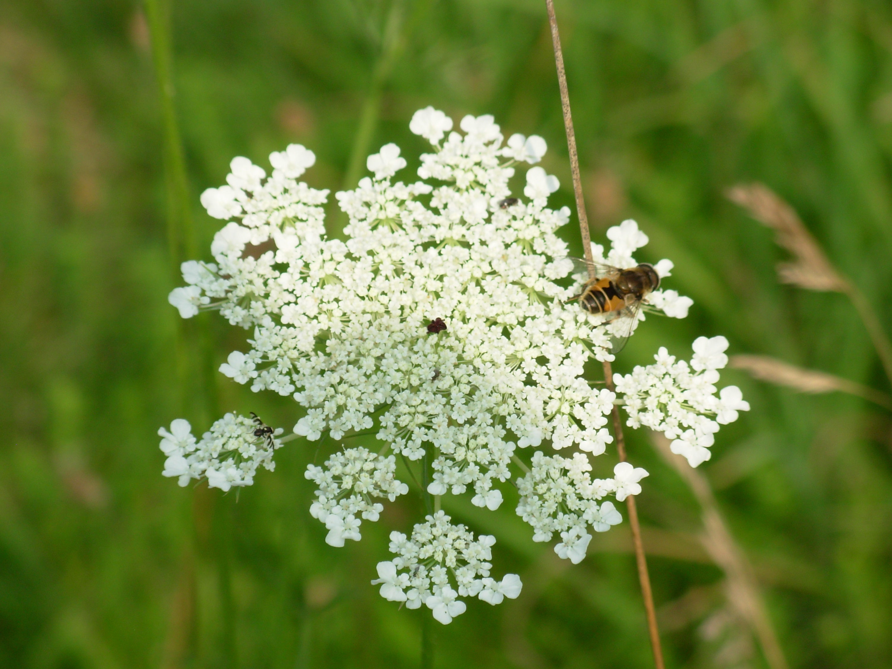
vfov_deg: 7.8
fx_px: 4896
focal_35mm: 190
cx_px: 446
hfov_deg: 10.4
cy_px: 334
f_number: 5
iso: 50
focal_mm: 31.4
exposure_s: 1/645
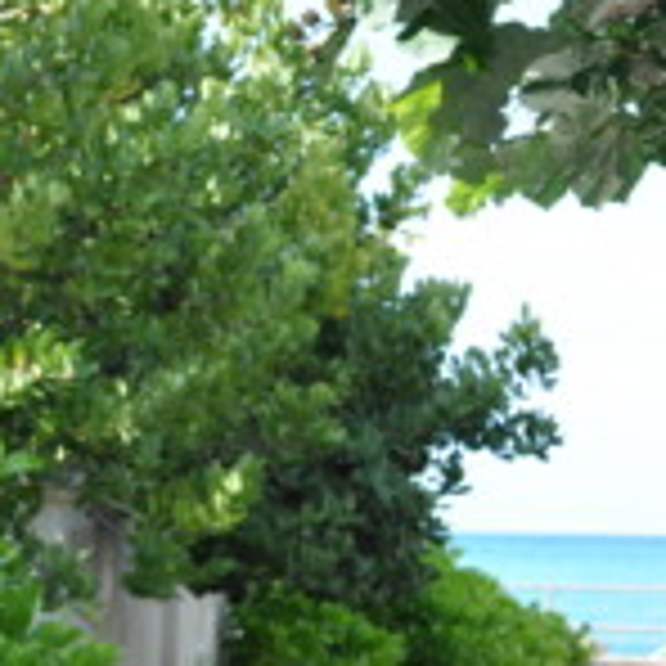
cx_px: 684
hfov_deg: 12.7
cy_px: 524
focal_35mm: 135
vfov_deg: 12.8
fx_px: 2945
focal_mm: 35
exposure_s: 1/200
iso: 200
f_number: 5.6
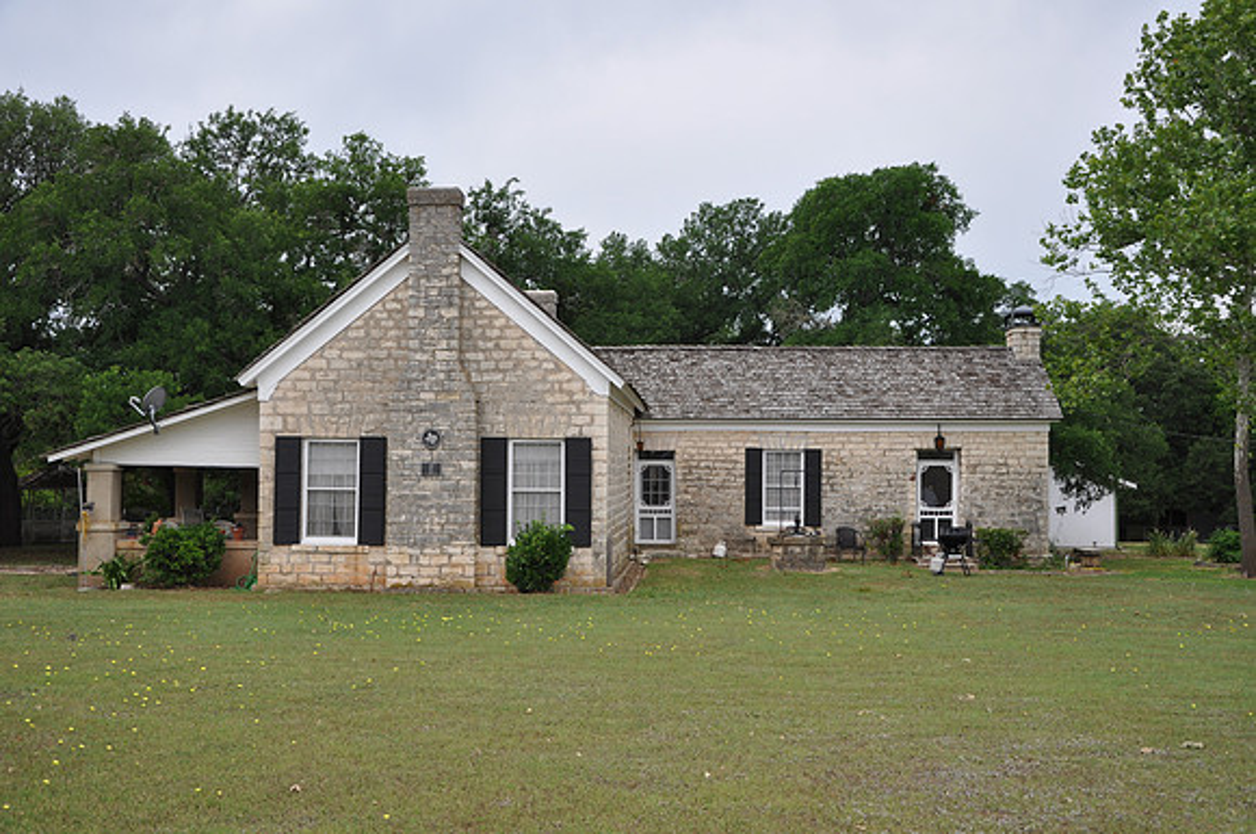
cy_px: 417
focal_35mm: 42
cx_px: 628
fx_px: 1463
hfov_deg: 46.5
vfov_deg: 31.8
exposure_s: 1/160
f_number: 6.3
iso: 200
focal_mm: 28
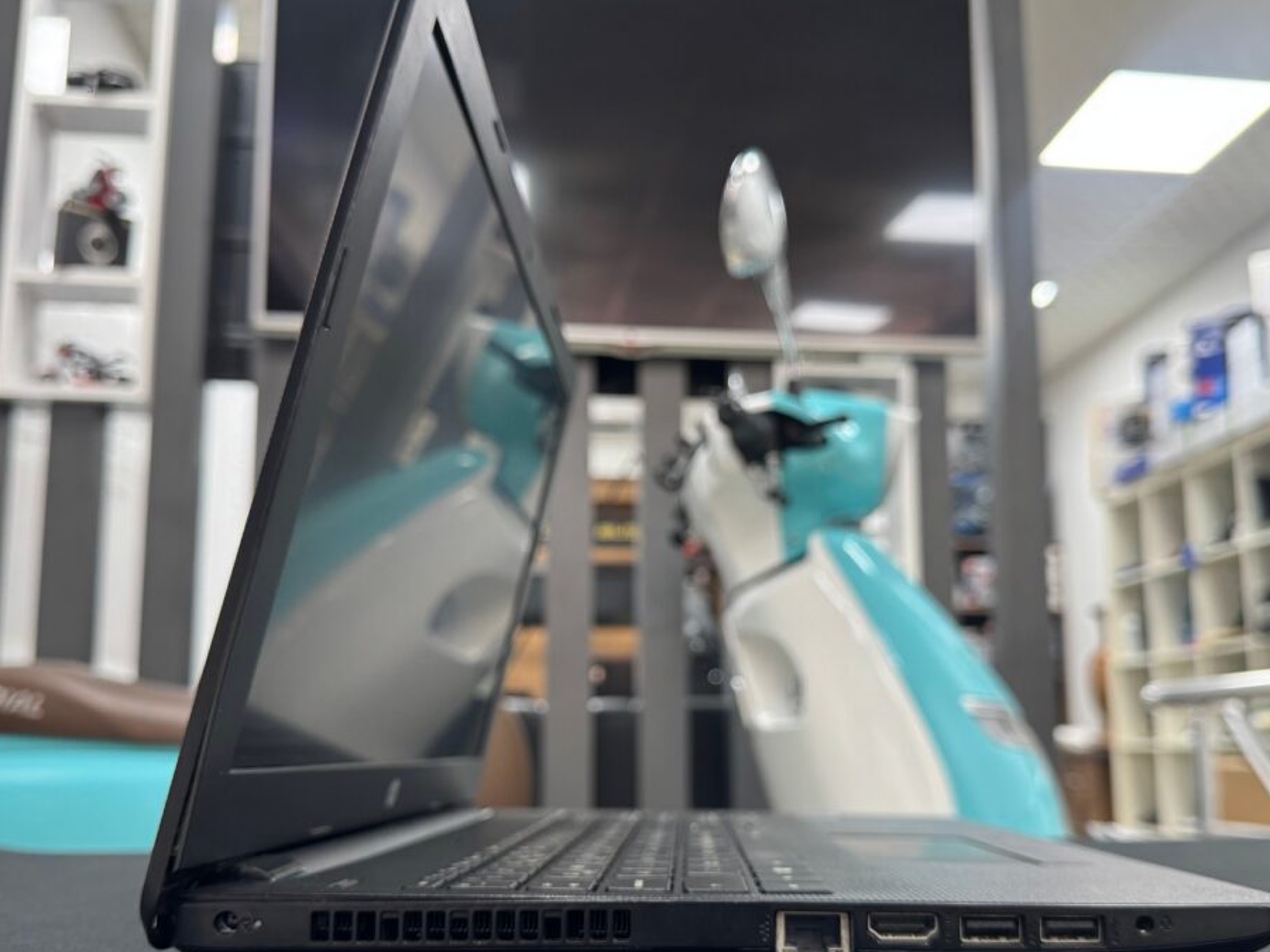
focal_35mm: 32
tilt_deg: +8.6
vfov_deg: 44.0
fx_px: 1174
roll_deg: +0.0
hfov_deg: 56.8
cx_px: 675
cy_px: 566
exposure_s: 1/50
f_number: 1.78
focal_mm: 6.76
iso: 160
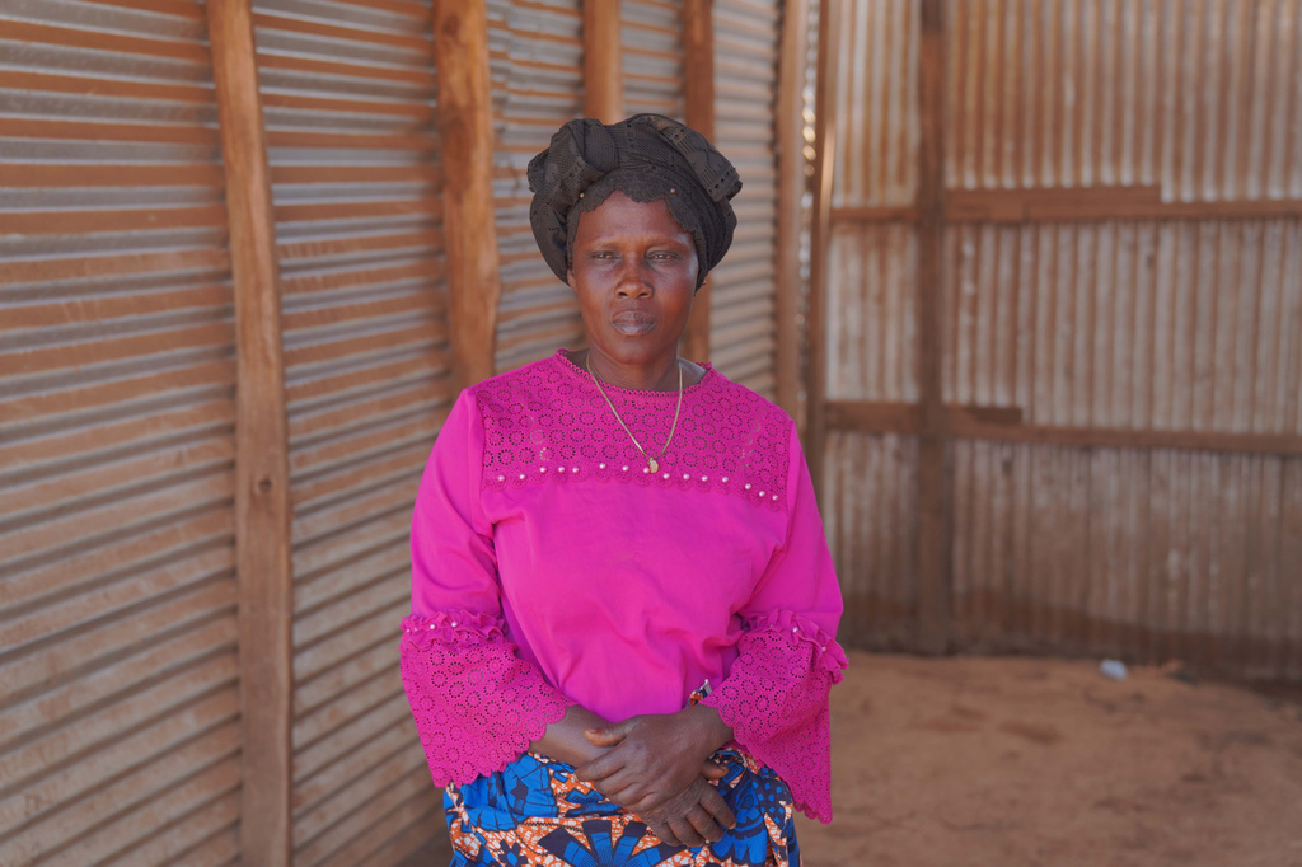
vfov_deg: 29.2
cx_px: 651
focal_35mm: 46
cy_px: 434
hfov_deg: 42.8
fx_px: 1663
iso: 250
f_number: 2.8
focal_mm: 46
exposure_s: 1/320
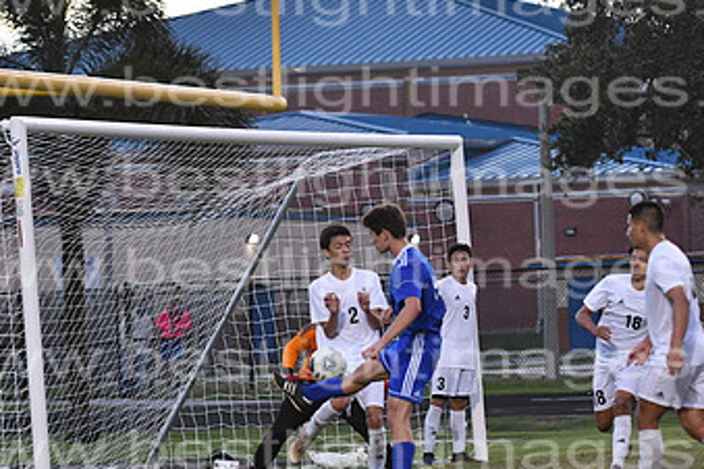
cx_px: 401
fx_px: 5025
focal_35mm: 257
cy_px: 319
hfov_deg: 8.0
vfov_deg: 5.3
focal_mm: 100
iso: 1600
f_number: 3.2
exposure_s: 1/800
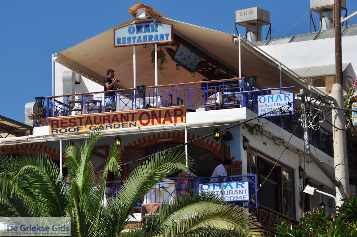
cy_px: 118
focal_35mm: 180
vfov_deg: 7.6
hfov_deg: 11.4
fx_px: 1783
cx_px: 178
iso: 200
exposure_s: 1/1000
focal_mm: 120
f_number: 9
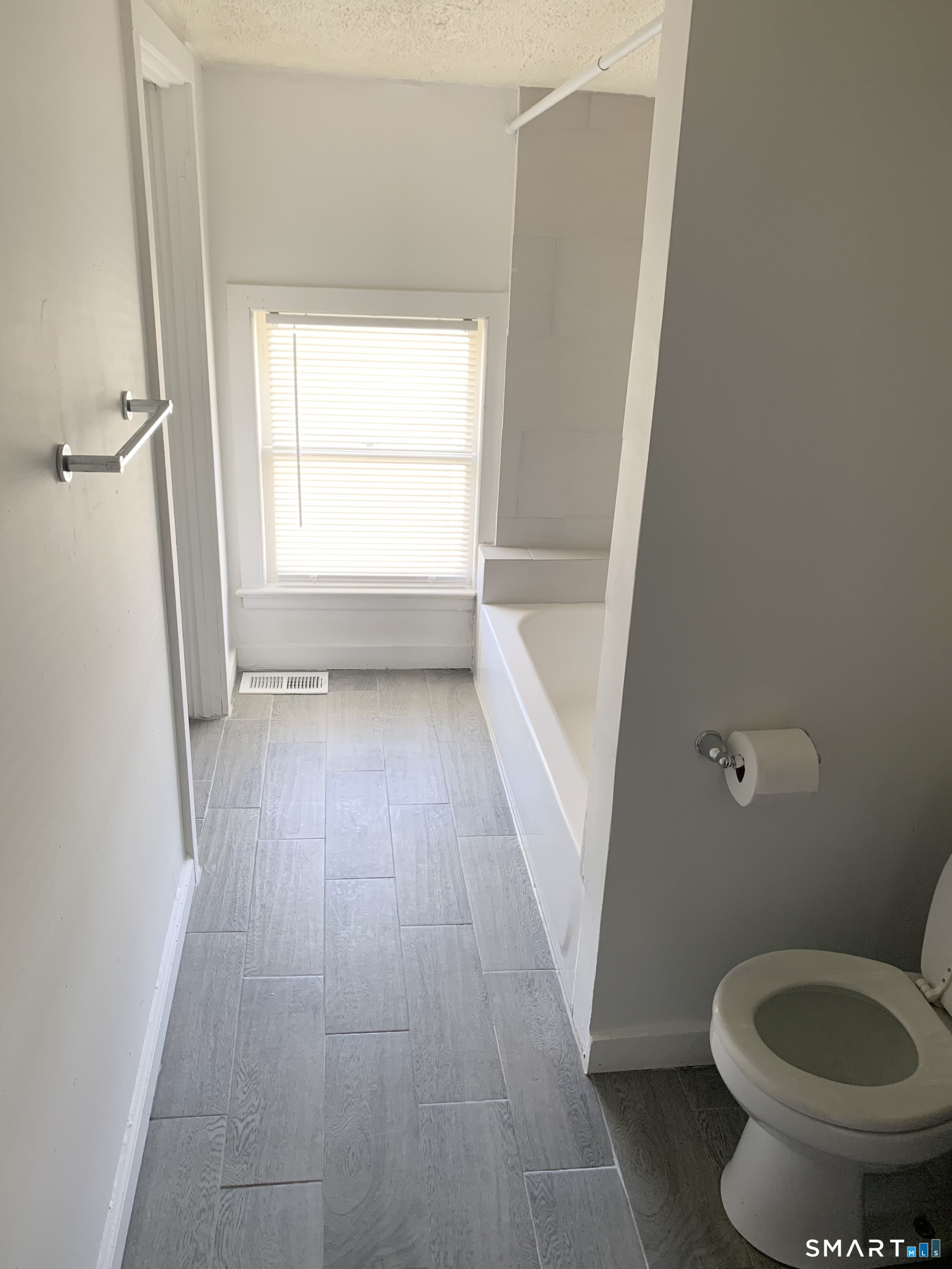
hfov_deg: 53.1
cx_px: 476
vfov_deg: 67.3
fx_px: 953
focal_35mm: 26
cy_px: 634
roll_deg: -2.9
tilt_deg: -23.3
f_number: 1.8
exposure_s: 1/91
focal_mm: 4.25
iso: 100
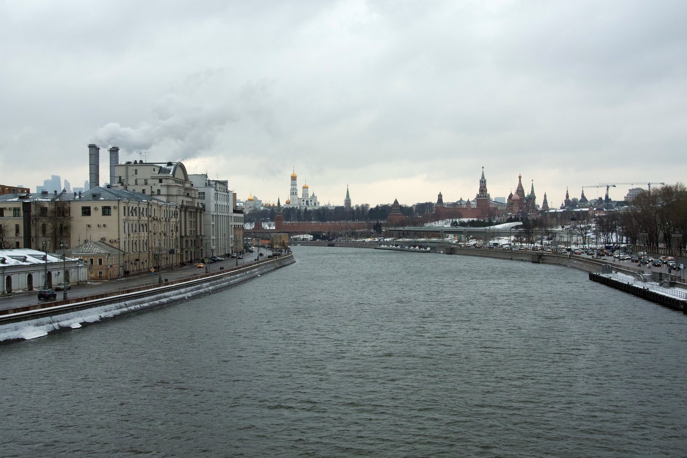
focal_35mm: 46
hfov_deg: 42.7
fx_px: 878
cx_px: 344
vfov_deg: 29.2
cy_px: 229
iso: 100
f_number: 8
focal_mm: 35
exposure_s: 1/60
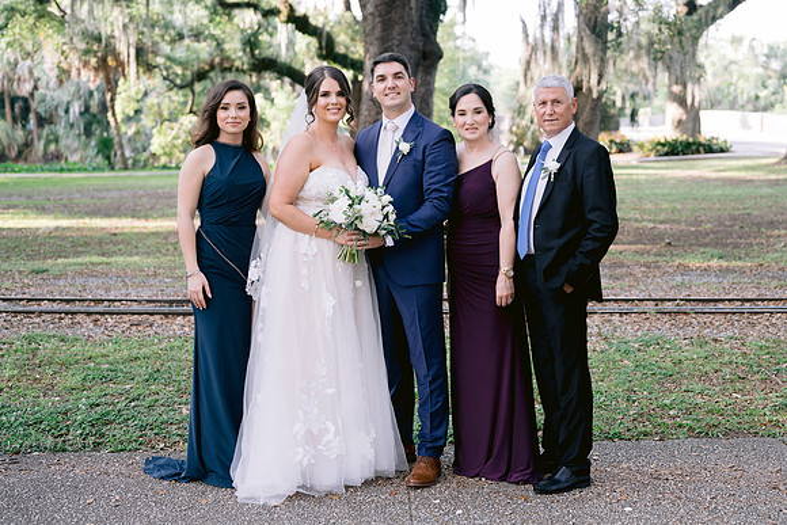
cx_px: 441
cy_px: 236
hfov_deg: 35.5
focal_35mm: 56
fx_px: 1229
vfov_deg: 24.1
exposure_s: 1/320
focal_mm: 50
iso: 400
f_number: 2.8
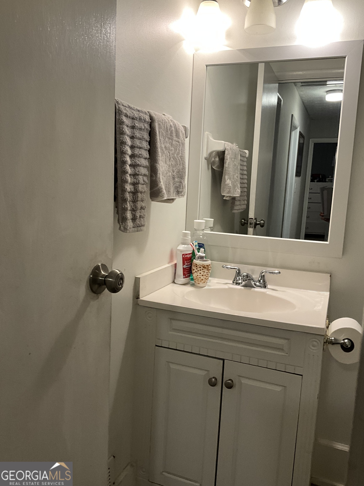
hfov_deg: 48.2
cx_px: 182
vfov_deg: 61.7
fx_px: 407
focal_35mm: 29
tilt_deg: -7.9
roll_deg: -2.4
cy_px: 243
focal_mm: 3
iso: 100
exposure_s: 1/60
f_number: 1.8
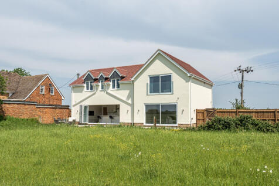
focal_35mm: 31
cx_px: 140
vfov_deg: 42.3
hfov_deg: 60.3
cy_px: 93
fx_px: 240
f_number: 8
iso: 400
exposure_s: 1/1000
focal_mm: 21
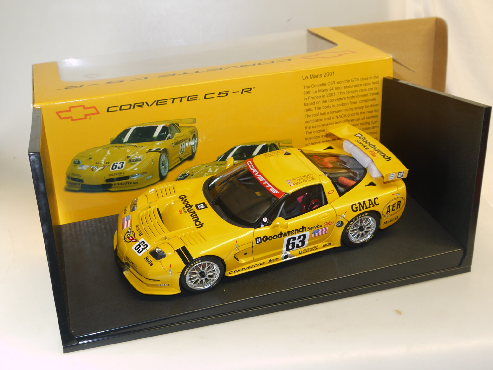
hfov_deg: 47.9
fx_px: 555
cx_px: 246
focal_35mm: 39
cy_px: 185
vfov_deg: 36.8
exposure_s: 1/15
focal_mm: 14
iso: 100
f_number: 5.6
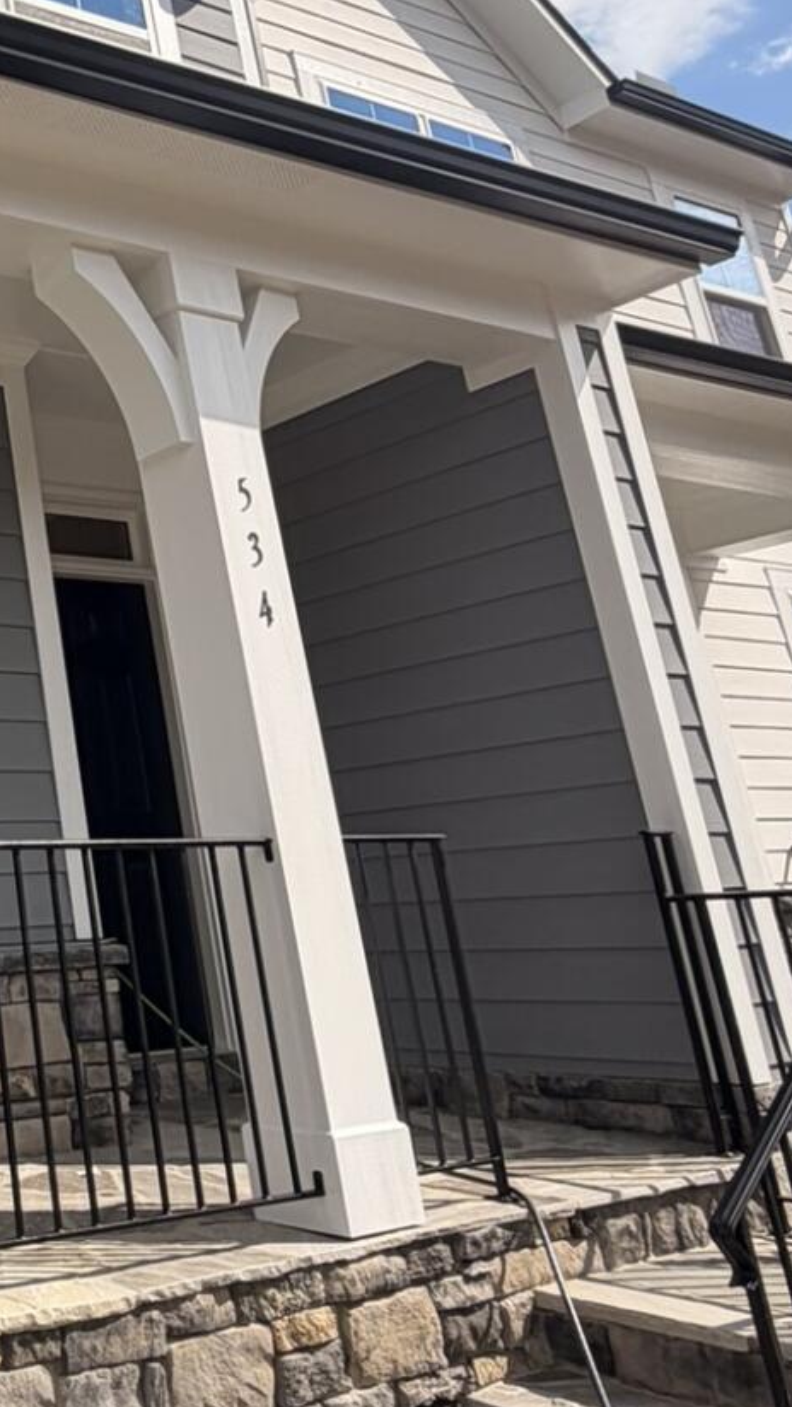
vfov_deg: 53.4
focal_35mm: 37
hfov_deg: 25.4
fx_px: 1380
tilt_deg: +17.6
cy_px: 529
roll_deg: +3.2
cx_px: -348
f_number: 2.2
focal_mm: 2.22
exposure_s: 1/888
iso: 20
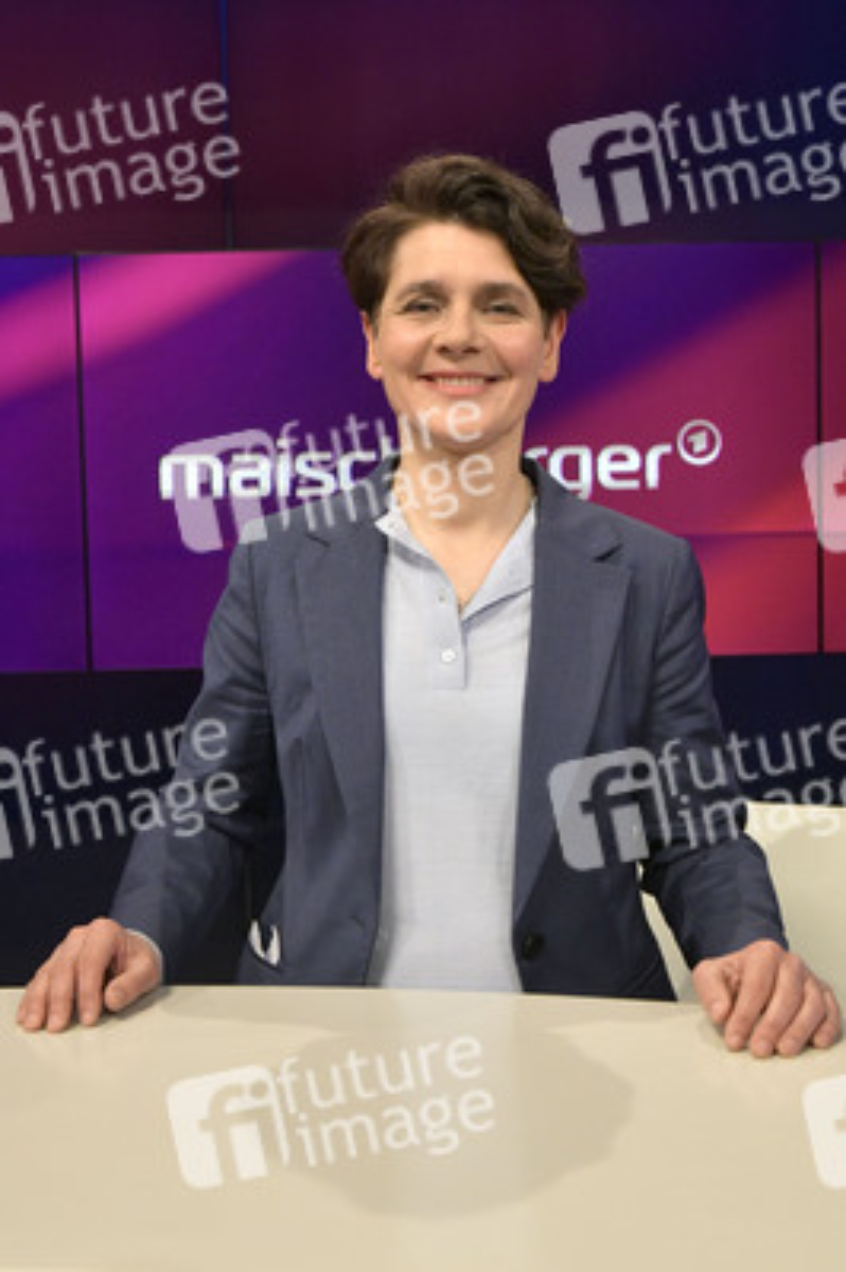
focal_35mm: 40
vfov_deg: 48.5
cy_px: 636
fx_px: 1412
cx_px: 423
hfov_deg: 33.3
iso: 2500
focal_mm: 40
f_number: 6.3
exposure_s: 1/320
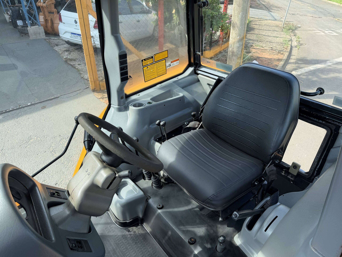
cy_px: 128
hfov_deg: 71.6
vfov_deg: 56.8
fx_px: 237
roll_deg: -0.5
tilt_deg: -34.3
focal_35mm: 24
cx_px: 171
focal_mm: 6.76
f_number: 1.78
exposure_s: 1/742
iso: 80
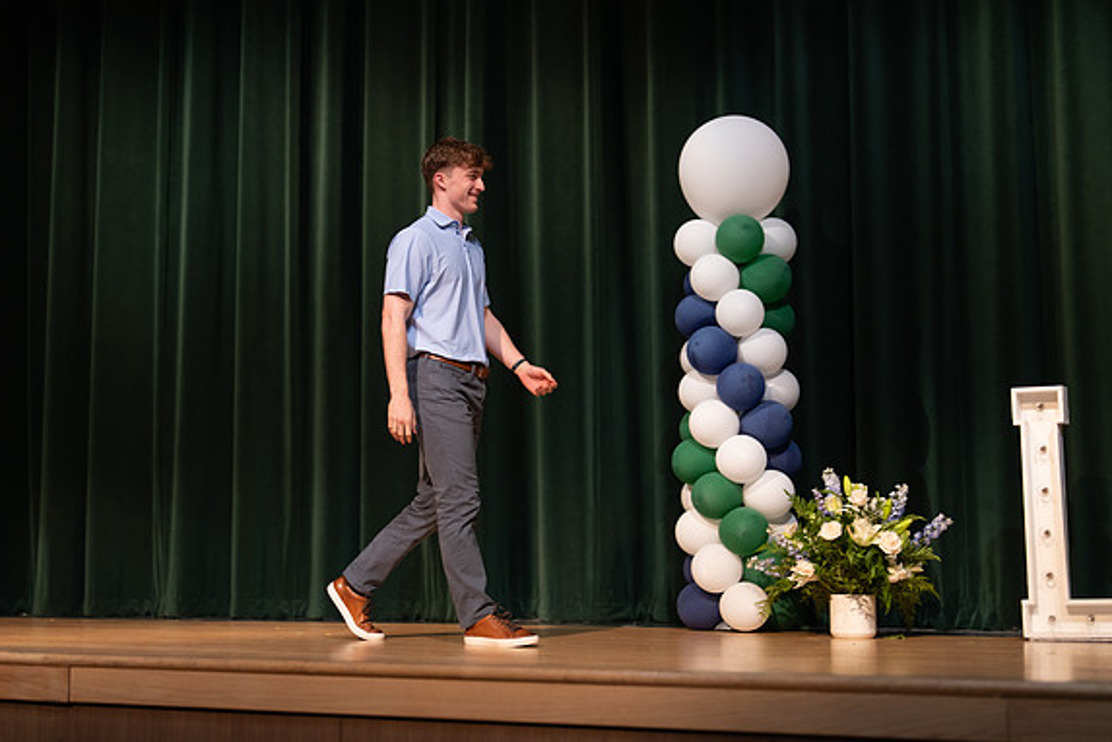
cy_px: 348
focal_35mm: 59
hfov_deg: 33.9
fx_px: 1822
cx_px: 486
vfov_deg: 23.0
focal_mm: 50
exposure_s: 1/320
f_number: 1.2
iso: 500
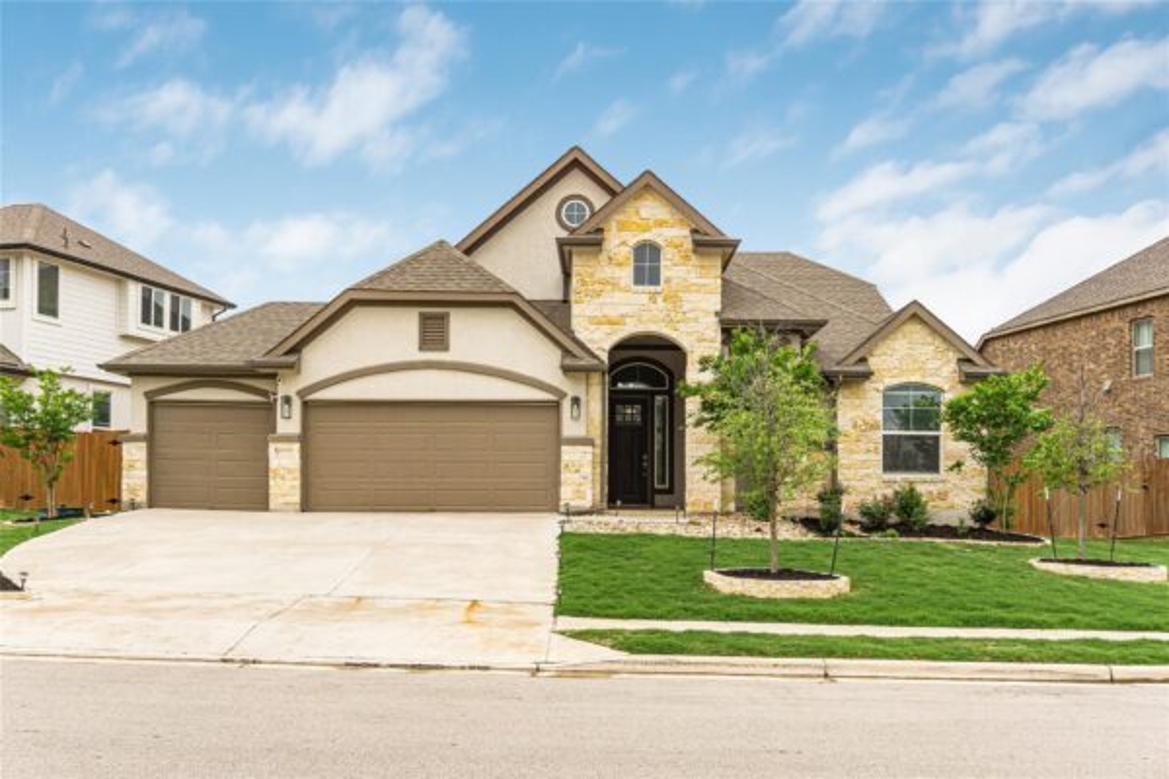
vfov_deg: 38.4
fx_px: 1120
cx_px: 584
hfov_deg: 55.1
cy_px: 390
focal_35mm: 34
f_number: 8
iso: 200
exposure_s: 1/640
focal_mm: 23
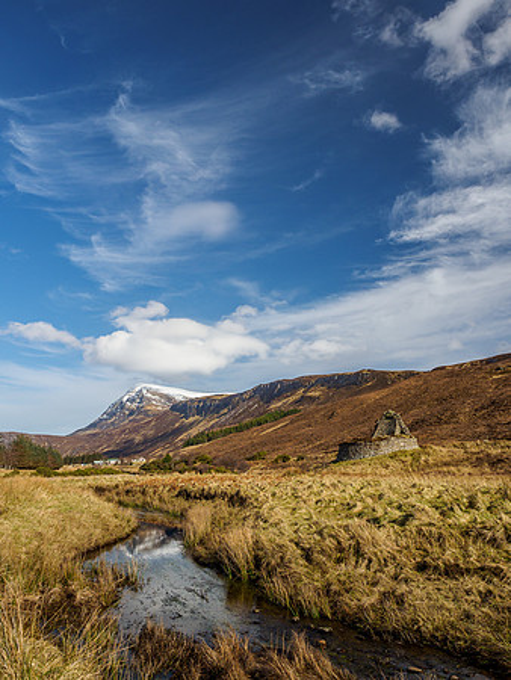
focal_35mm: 24
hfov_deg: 56.9
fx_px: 472
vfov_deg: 71.6
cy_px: 340
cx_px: 256
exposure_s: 1/320
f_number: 7.1
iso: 200
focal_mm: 12
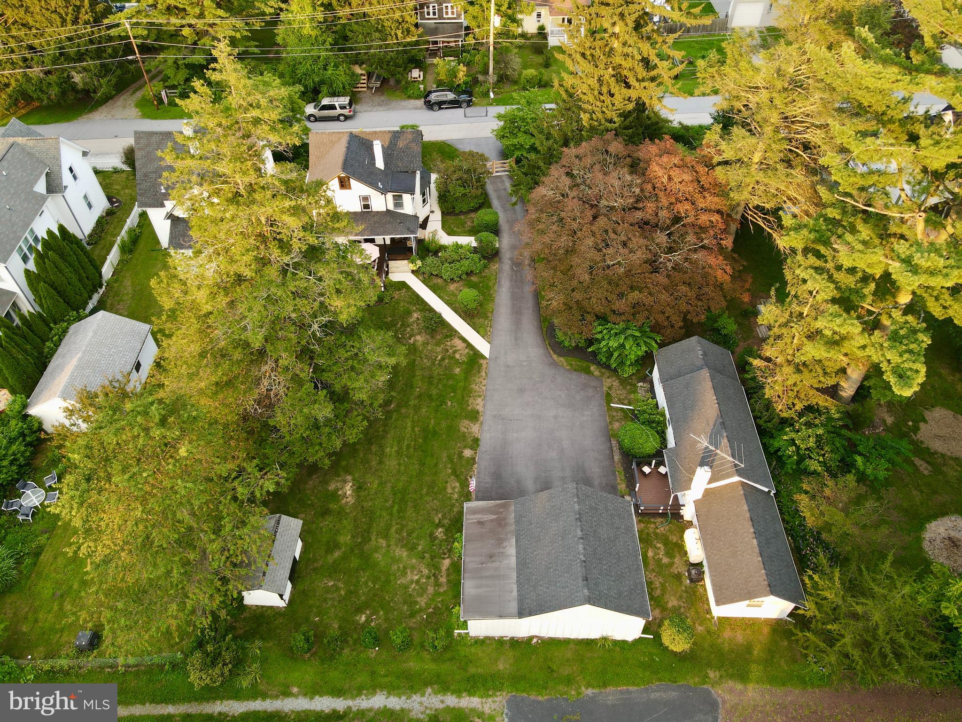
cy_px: 361
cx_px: 481
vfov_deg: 56.8
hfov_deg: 71.6
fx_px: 667
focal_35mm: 24
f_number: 2.8
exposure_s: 1/30
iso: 100
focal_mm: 4.5
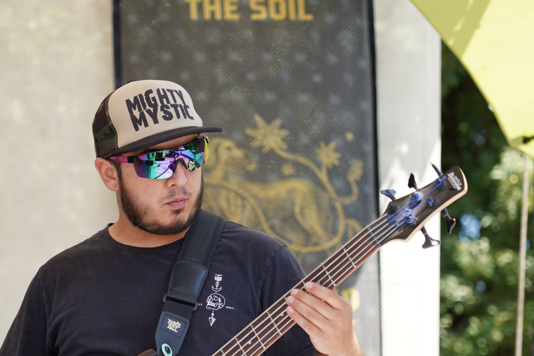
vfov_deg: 7.1
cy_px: 266
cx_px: 152
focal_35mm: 194
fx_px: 2878
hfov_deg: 10.6
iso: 100
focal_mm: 105
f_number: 4.5
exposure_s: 1/200
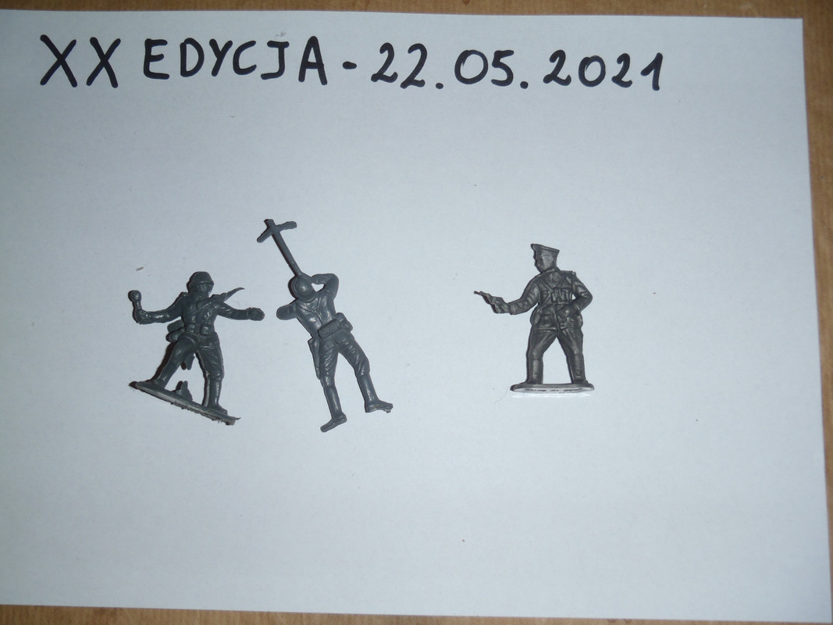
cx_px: 416
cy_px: 312
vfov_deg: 37.7
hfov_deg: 49.0
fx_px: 914
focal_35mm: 38
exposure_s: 1/40
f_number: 4.6
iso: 80
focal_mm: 6.83
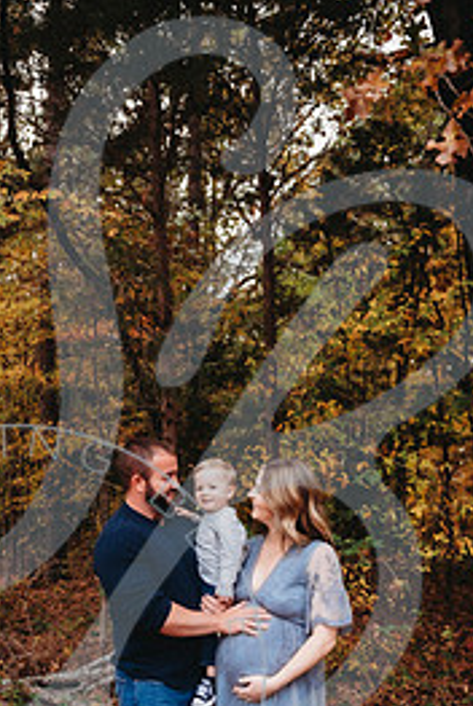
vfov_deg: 46.6
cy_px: 470
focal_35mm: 41
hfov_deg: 32.3
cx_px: 137
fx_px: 806
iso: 100
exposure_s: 1/160
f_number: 2.8
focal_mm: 24
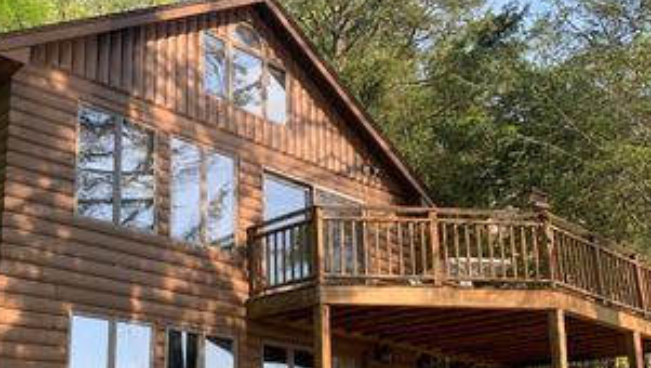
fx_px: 812
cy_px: 293
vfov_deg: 25.1
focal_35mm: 47
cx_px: 238
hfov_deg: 43.3
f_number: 1.8
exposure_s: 1/419
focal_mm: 4.25
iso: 25
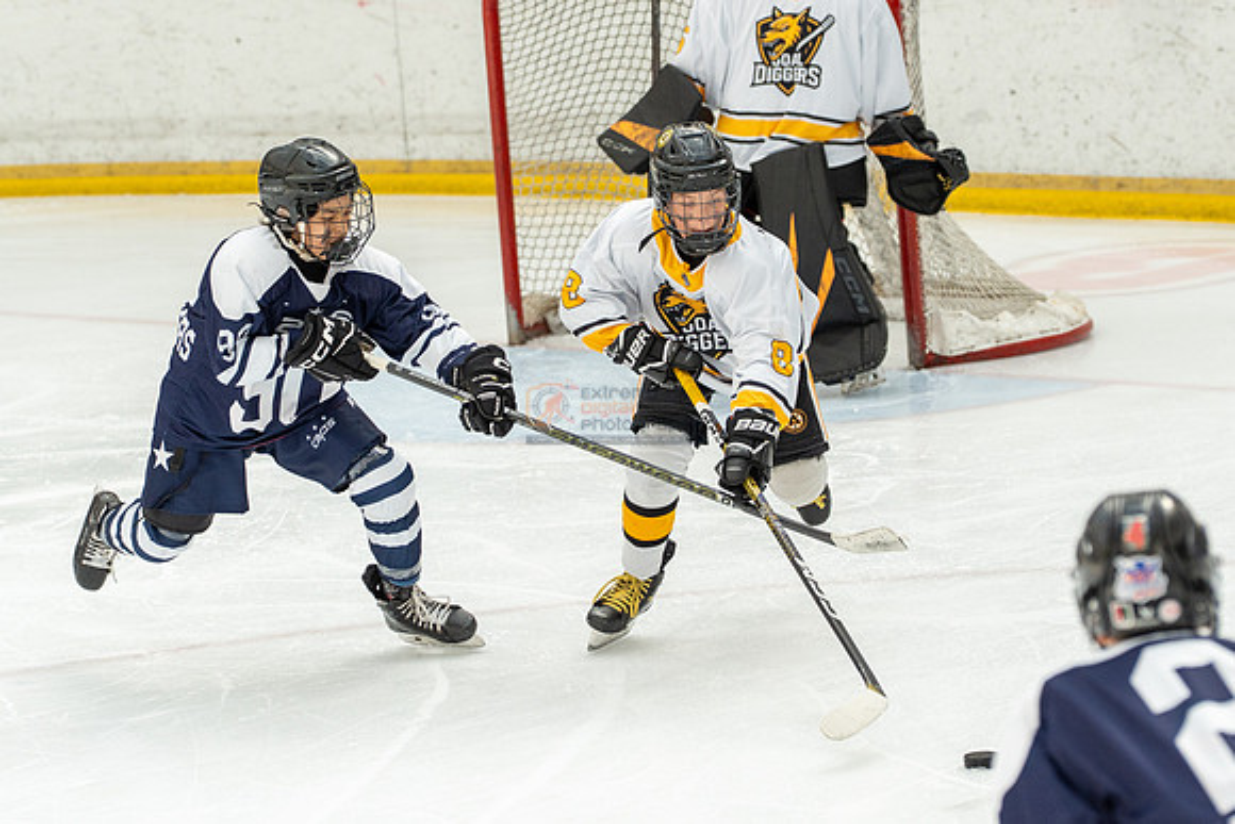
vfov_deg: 9.0
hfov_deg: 13.4
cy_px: 412
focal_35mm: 153
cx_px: 618
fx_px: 5250
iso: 800
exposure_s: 1/1600
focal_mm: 102
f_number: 3.5
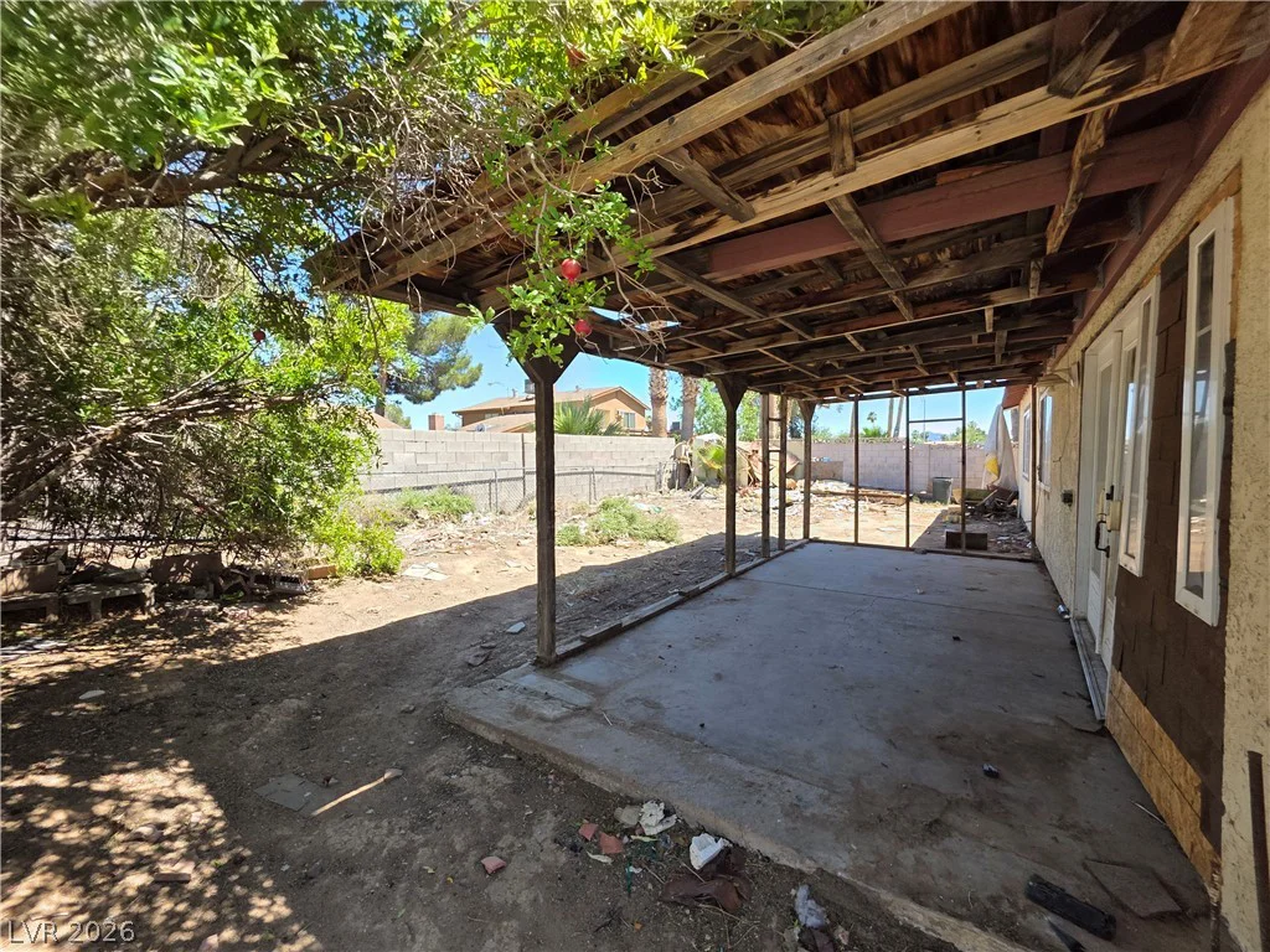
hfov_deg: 106.2
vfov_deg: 89.9
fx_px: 477
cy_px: 476
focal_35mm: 13
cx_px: 635
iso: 40
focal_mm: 2.2
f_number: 1.9
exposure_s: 1/670
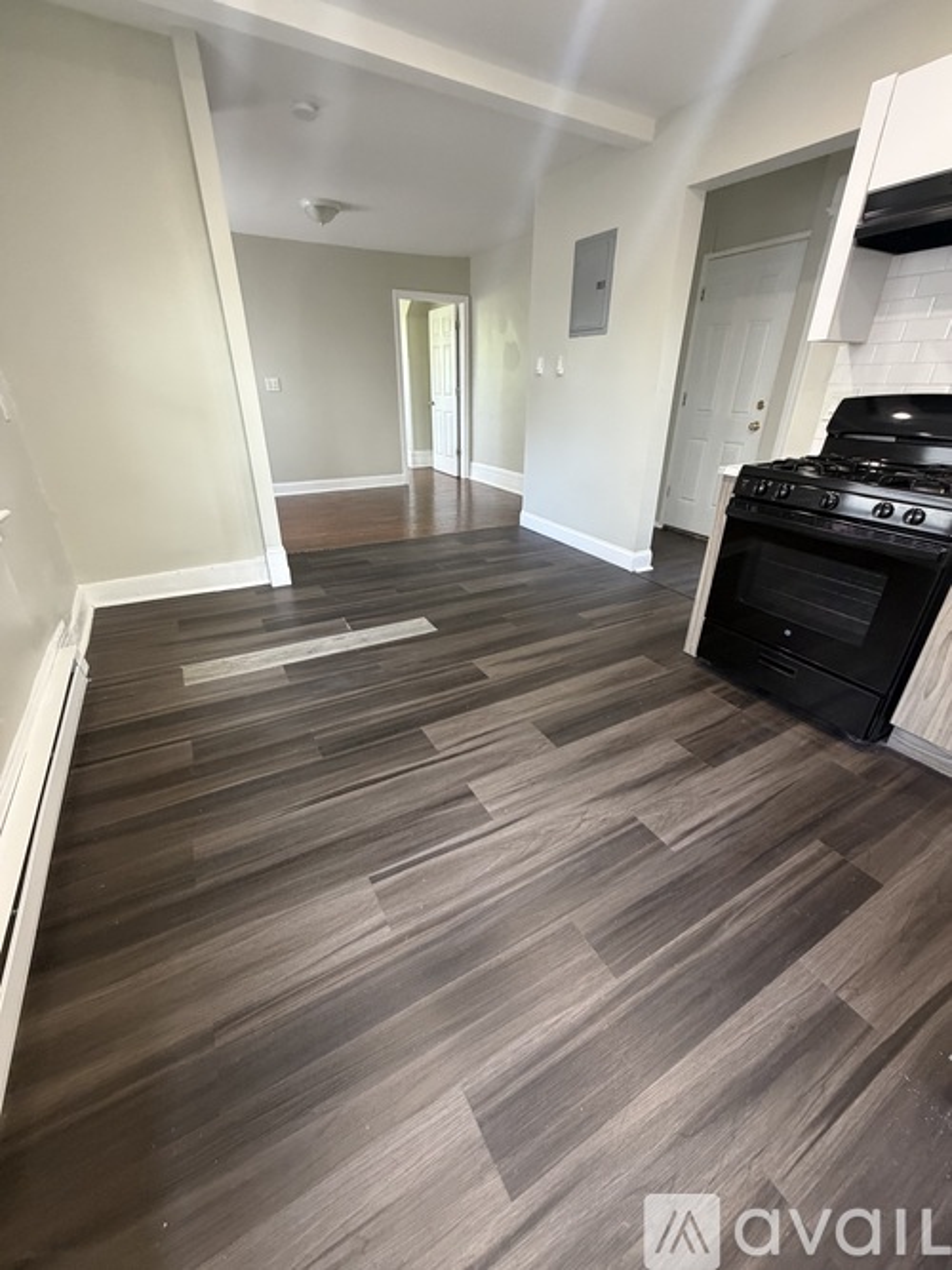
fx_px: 514
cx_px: 476
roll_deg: -0.1
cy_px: 635
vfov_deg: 102.1
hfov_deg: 85.7
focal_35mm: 14
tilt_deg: -23.5
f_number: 2.2
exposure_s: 1/60
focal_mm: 2.22
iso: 320
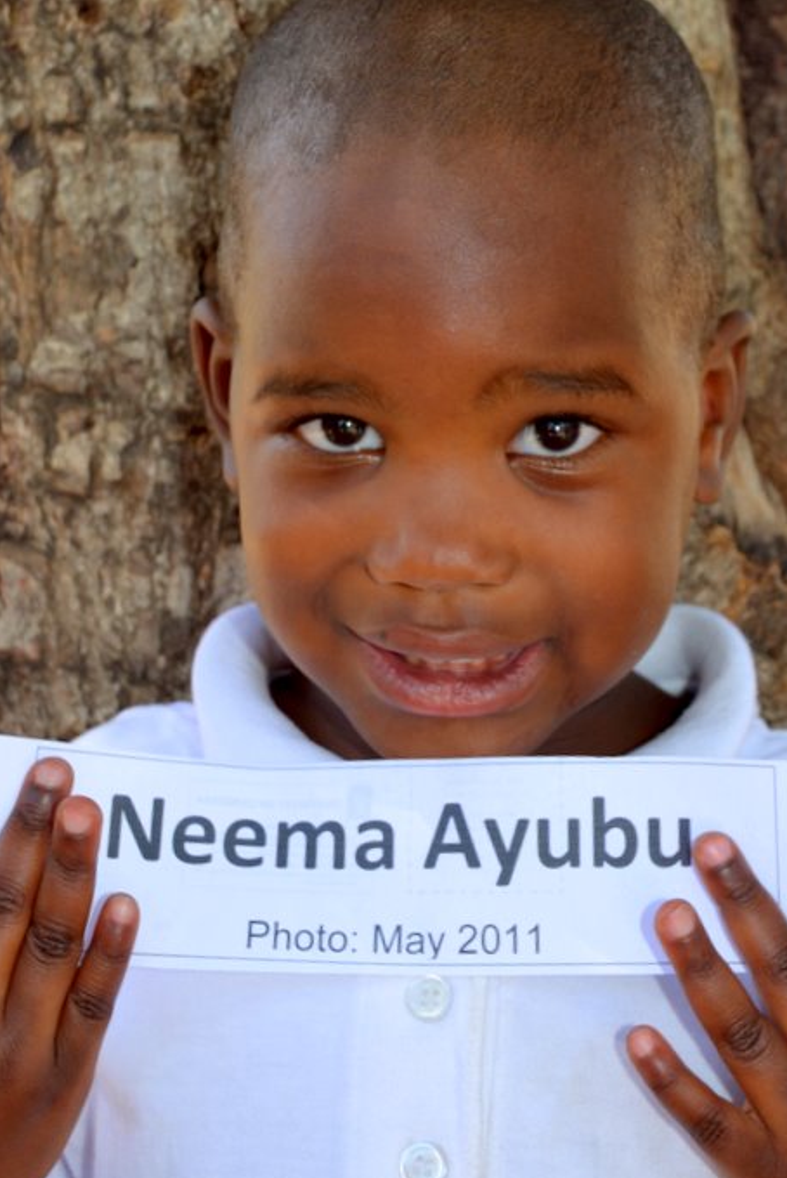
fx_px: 1734
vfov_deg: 37.5
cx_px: 431
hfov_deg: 25.6
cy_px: 536
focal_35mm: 53
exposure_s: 1/125
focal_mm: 32
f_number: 5.6
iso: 160
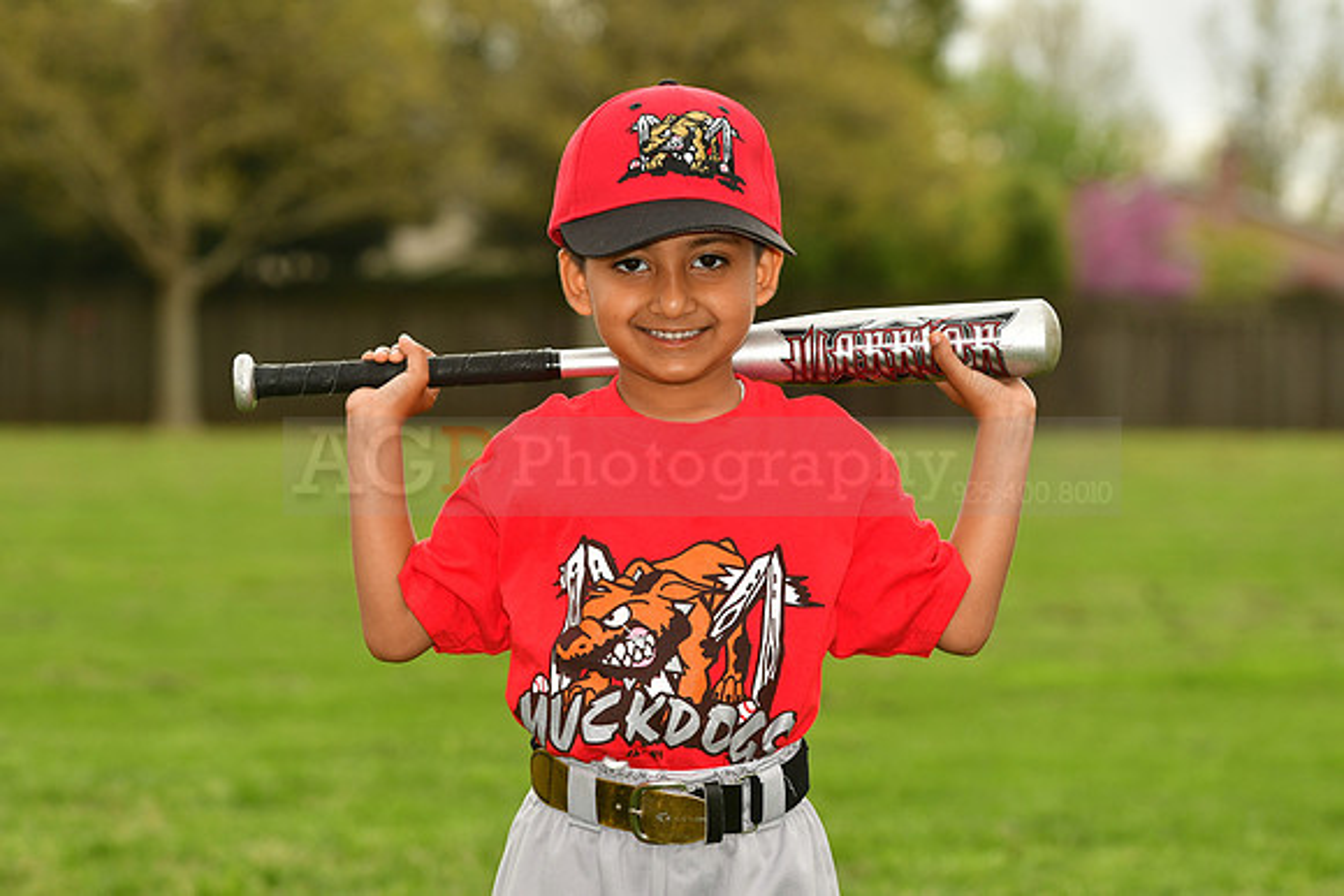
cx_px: 672
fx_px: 6721
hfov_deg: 11.4
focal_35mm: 180
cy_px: 448
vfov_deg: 7.6
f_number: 5
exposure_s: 1/500
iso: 200
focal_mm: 120
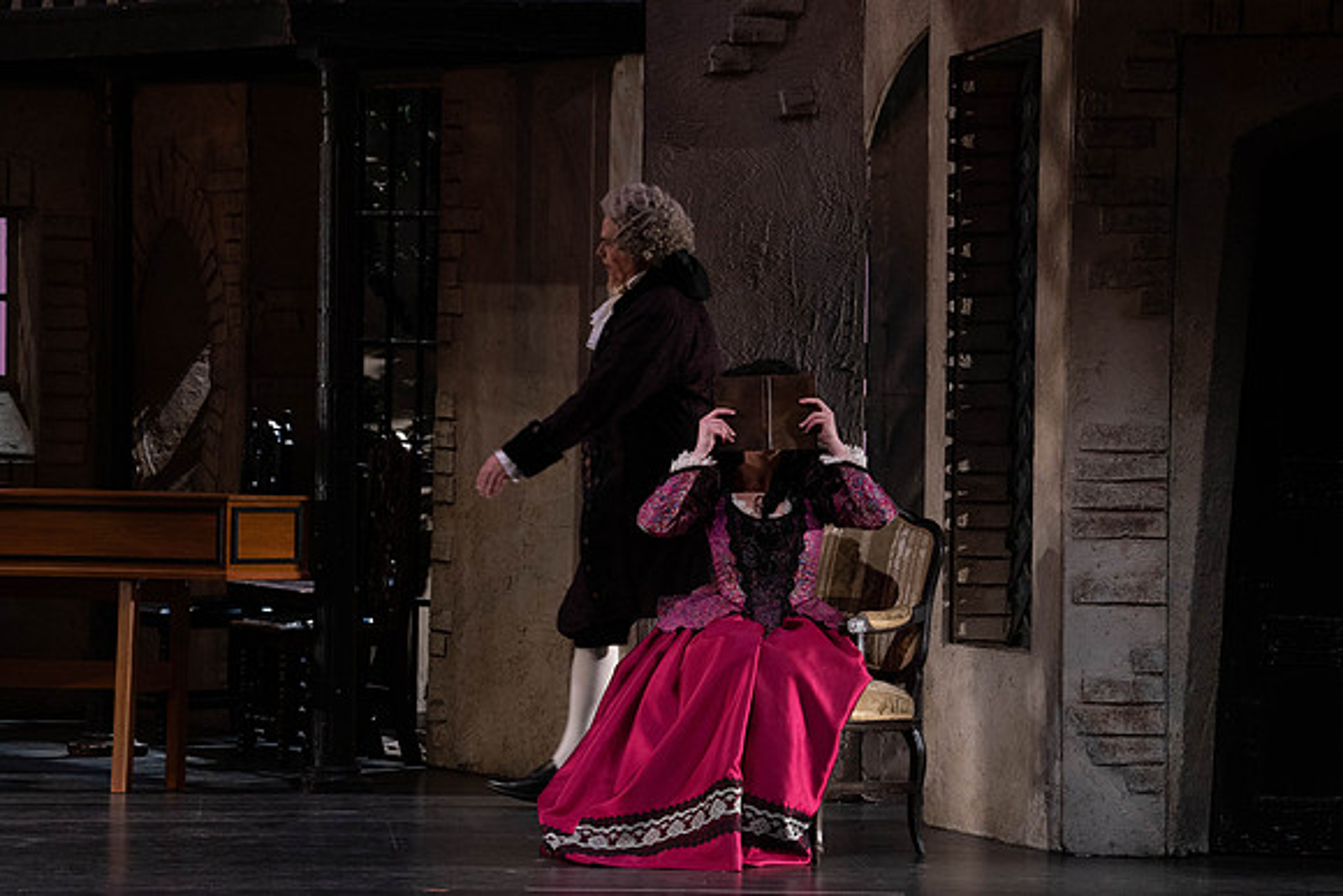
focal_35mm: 200
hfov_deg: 10.3
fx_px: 7463
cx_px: 672
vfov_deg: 6.9
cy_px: 448
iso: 3200
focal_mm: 200
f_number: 8
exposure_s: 1/250
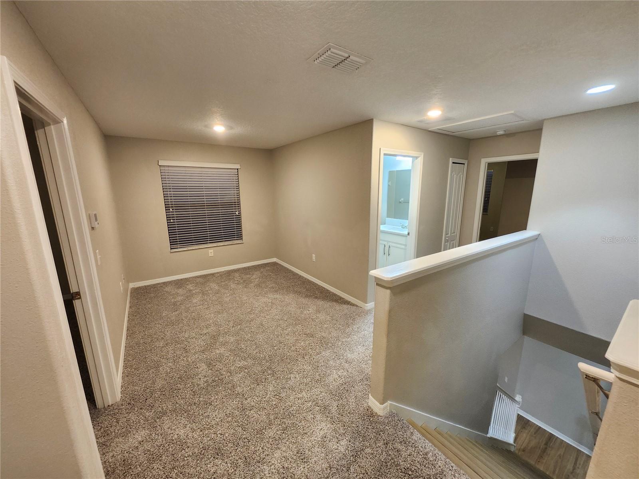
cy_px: 240
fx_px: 240
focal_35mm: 13
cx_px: 320
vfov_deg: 89.9
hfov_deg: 106.2
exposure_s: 1/40
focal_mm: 1.74
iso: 320
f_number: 2.2
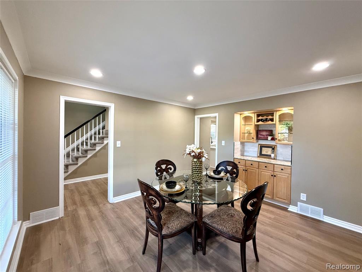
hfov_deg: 102.1
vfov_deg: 85.7
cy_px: 136
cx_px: 181
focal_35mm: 14
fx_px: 146
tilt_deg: -0.9
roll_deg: -1.0
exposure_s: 1/120
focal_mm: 2.22
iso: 400
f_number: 2.2
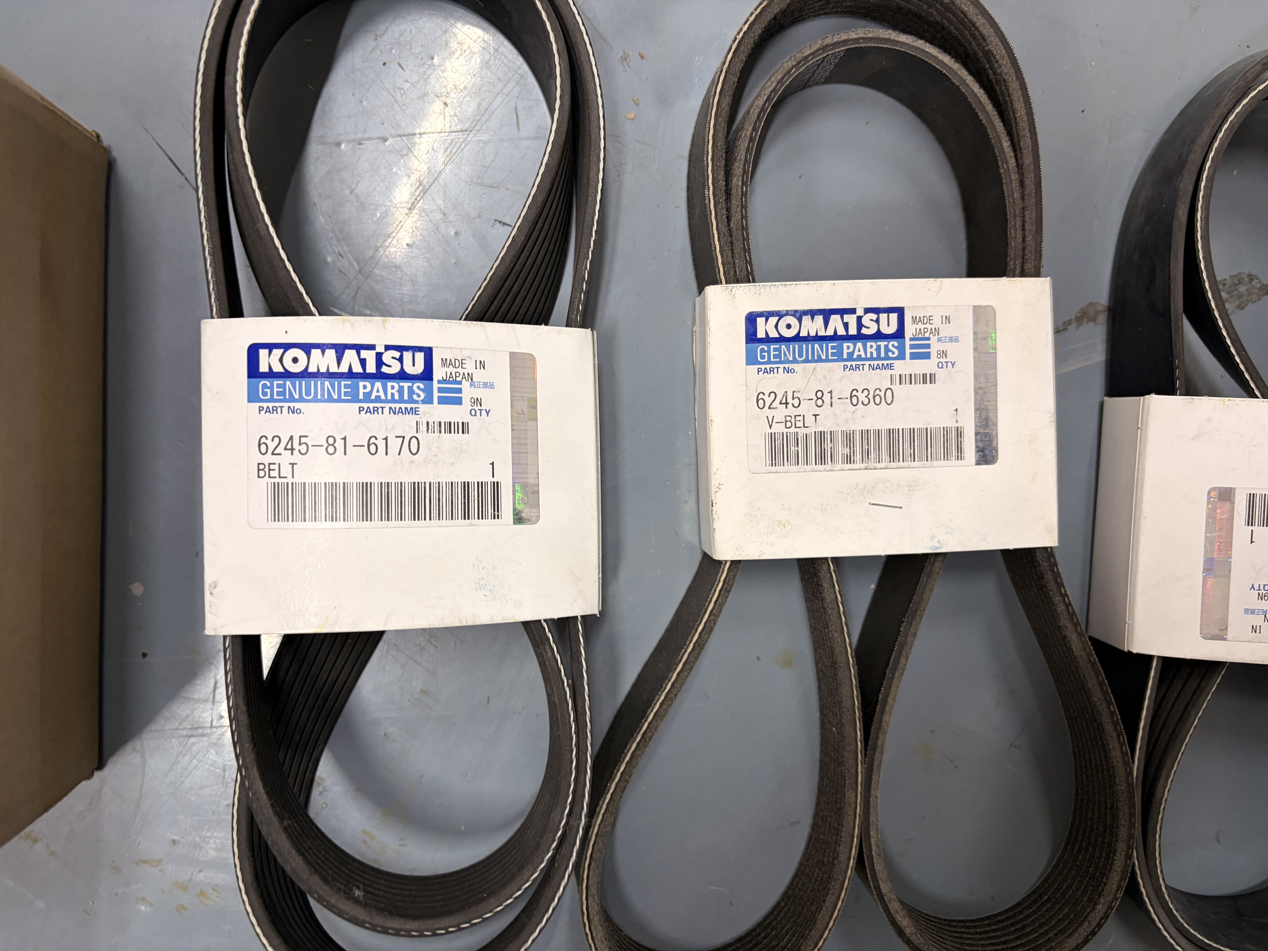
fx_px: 952
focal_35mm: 26
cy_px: 476
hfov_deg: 67.3
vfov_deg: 53.1
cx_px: 634
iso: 160
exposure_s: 1/50
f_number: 1.6
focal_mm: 5.96
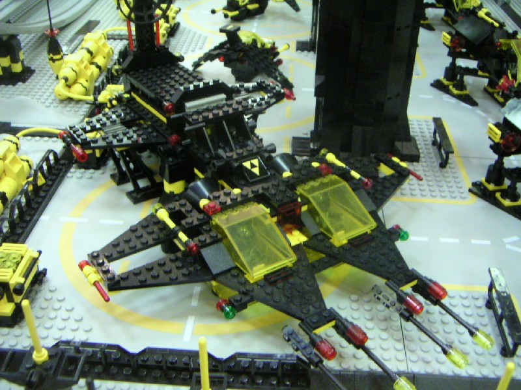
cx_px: 260
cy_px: 195
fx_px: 602
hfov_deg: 46.8
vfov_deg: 36.0
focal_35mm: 40
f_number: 2.9
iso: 400
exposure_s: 1/10
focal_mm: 5.3
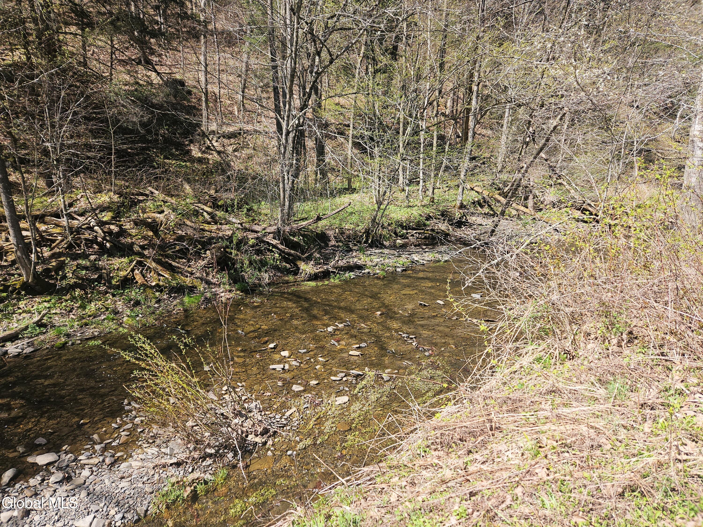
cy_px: 264
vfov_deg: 58.9
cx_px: 352
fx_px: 467
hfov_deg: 73.9
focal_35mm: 23
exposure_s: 1/601
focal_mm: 5.4
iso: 25
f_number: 1.8
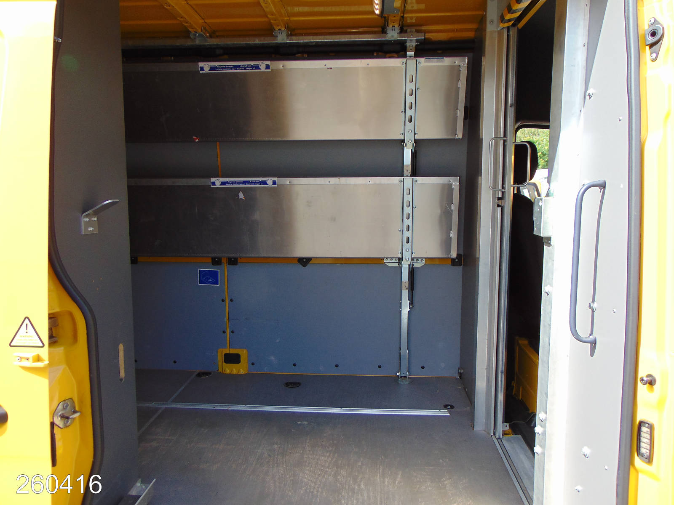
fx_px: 487
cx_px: 337
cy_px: 252
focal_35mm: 25
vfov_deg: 54.9
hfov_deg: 69.4
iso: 80
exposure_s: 1/200
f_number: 3
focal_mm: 4.5
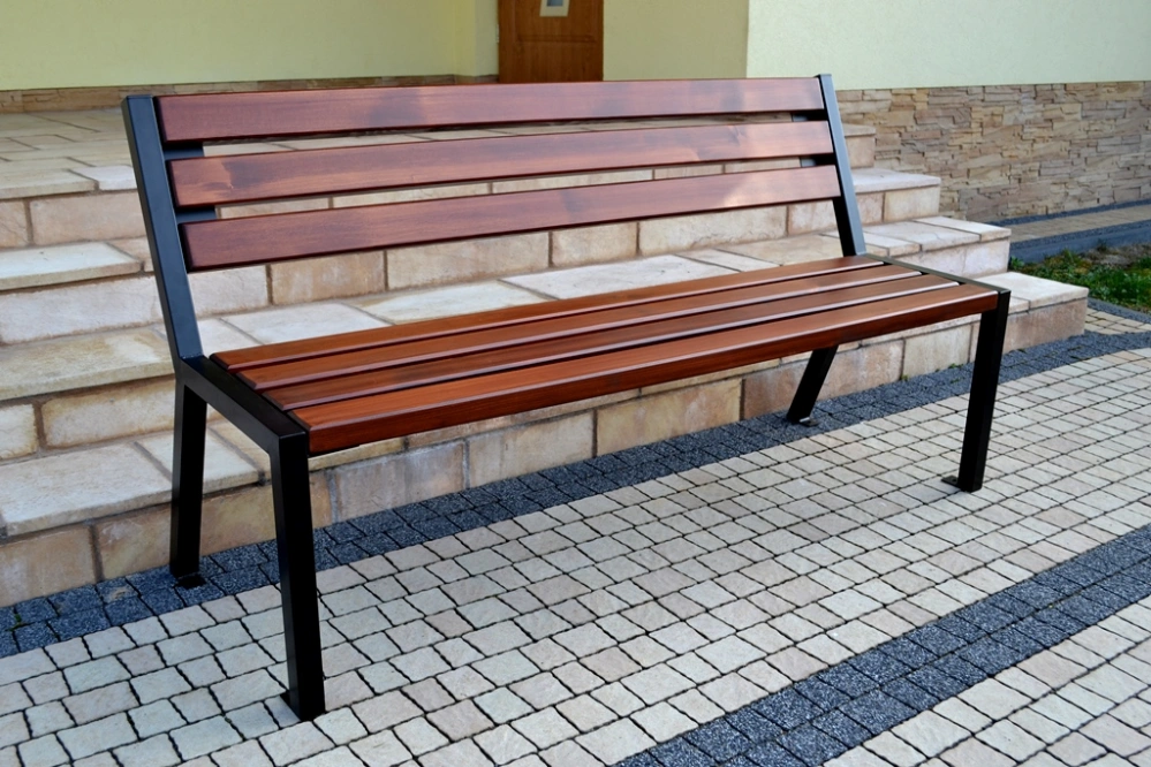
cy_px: 384
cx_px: 576
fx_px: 1151
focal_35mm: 36
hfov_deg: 53.1
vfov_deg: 36.9
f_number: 5.6
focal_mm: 24
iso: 180
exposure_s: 1/125
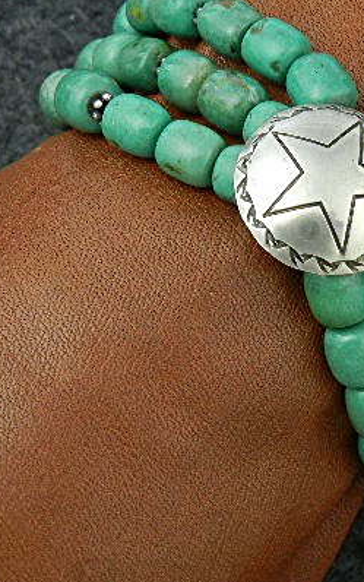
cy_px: 253
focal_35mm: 116
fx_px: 1840
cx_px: 310
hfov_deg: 11.2
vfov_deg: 18.0
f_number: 4.1
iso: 400
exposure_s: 1/14.8
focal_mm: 12.2
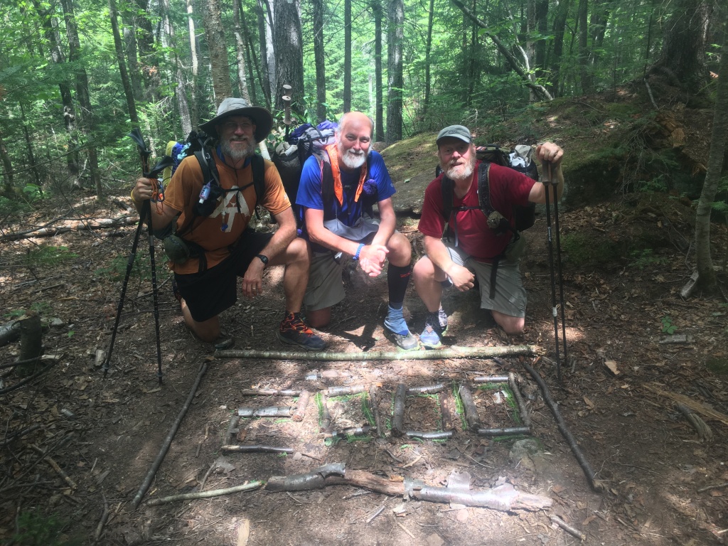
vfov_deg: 48.2
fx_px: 610
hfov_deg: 61.7
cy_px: 273
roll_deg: +2.9
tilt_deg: -20.6
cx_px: 364
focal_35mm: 29
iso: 25
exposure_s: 1/40
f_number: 2.2
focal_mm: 4.15
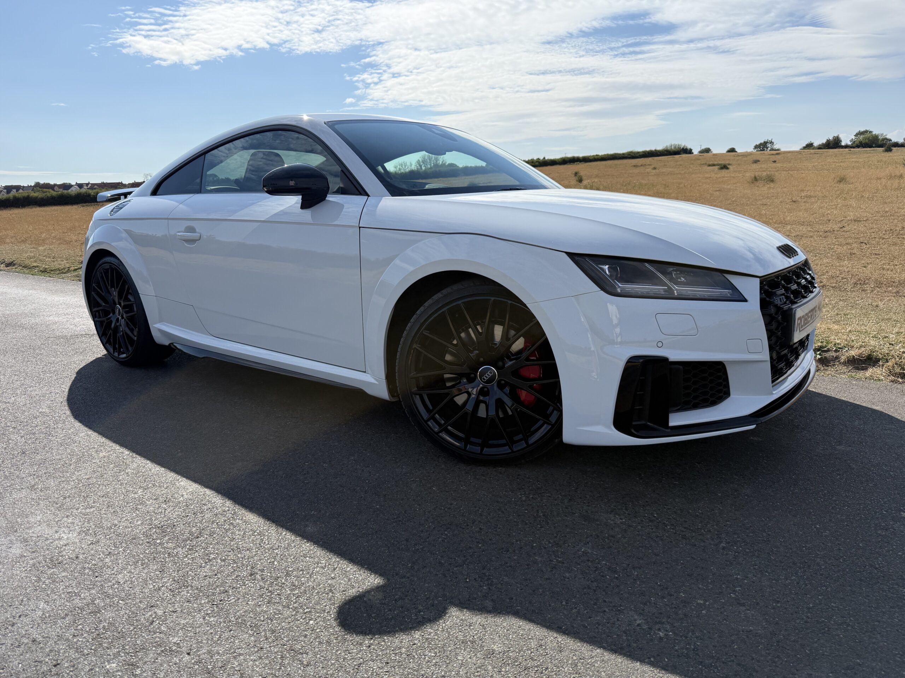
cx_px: 452
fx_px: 627
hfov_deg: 71.6
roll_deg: +0.4
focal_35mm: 24
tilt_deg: -11.1
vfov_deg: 56.8
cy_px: 339
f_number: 1.78
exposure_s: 1/8130
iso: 100
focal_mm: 6.76
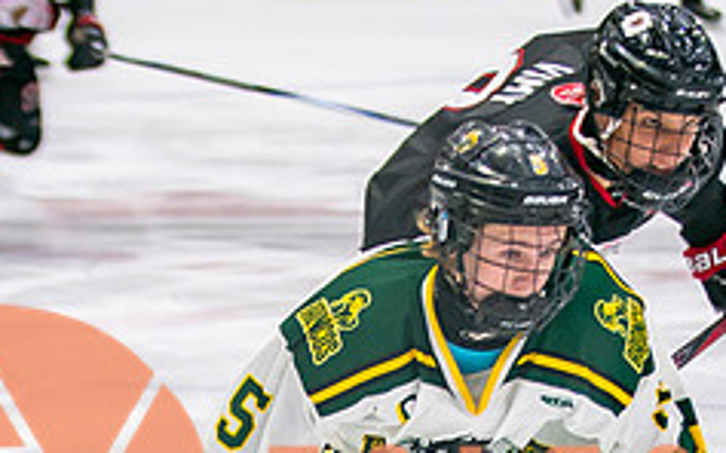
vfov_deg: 4.4
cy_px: 607
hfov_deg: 7.1
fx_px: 5875
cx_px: 262
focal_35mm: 297
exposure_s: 1/640
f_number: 2.8
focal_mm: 70
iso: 640
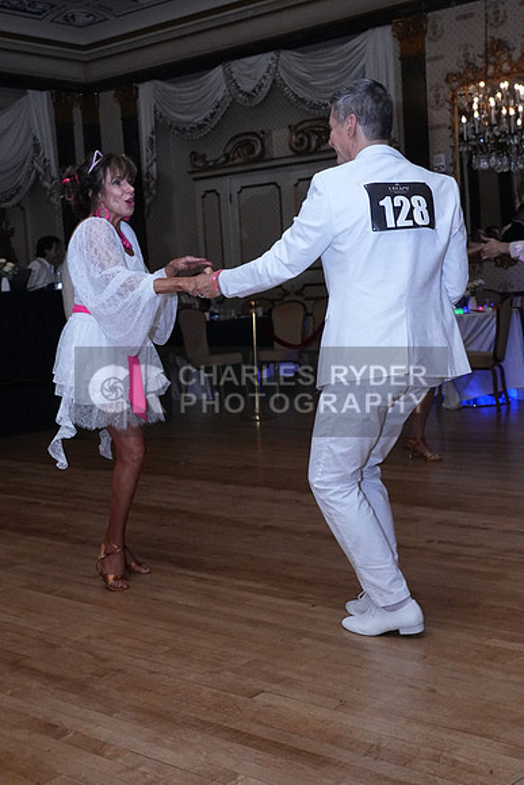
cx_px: 262
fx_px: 982
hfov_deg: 29.9
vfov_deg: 43.6
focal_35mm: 45
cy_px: 392
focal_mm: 30
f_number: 7.1
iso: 5000
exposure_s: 1/200
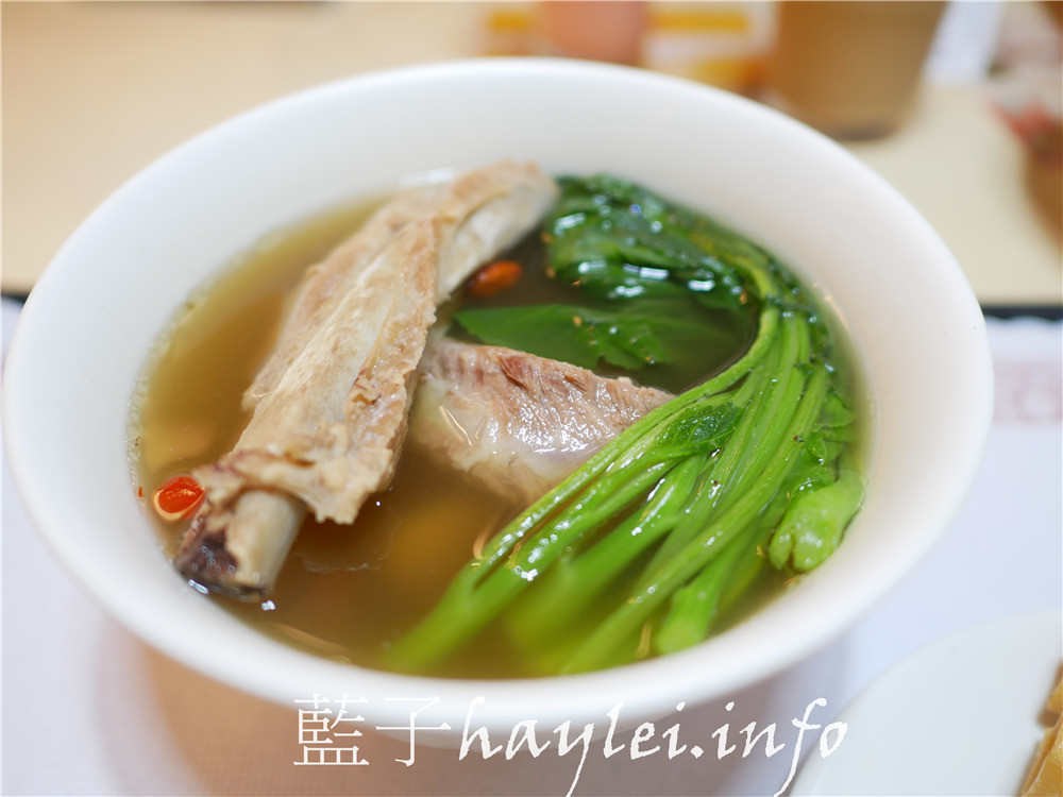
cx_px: 532
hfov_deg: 60.0
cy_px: 398
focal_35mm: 30
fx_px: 921
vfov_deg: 46.8
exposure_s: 1/60
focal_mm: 15
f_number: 1.7
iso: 200
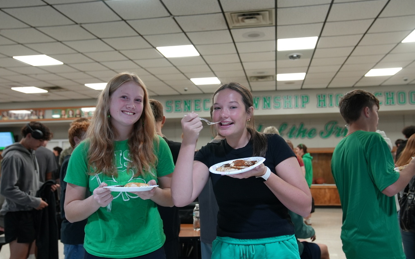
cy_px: 132
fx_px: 384
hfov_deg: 56.7
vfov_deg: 37.2
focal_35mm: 34
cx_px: 208
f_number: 4
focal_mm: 33
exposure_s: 1/160
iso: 2500
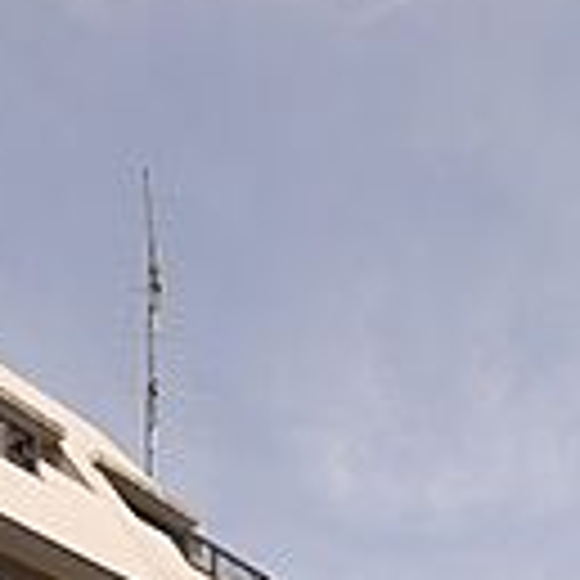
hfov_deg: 36.7
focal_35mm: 46
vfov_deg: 22.0
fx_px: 872
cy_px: 1048
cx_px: 346
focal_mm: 7
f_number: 8
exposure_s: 1/400
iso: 160
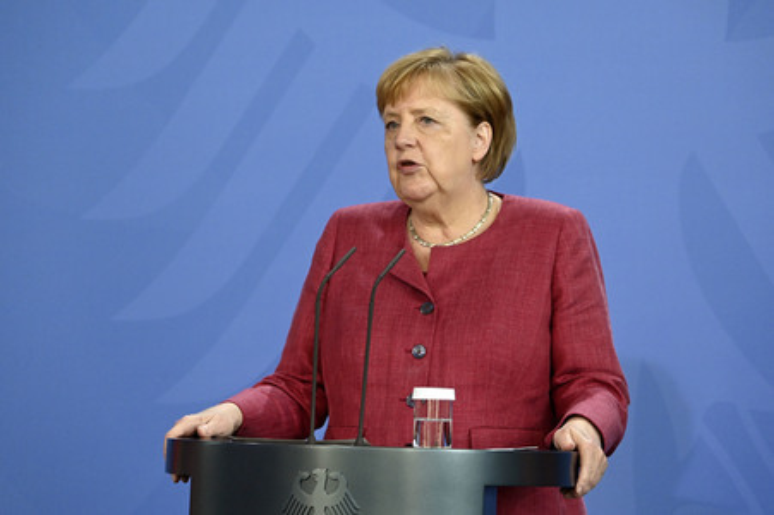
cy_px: 258
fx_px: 3867
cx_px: 387
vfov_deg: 7.6
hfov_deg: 11.4
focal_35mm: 180
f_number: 6.3
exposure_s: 1/640
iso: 4000
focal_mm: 180
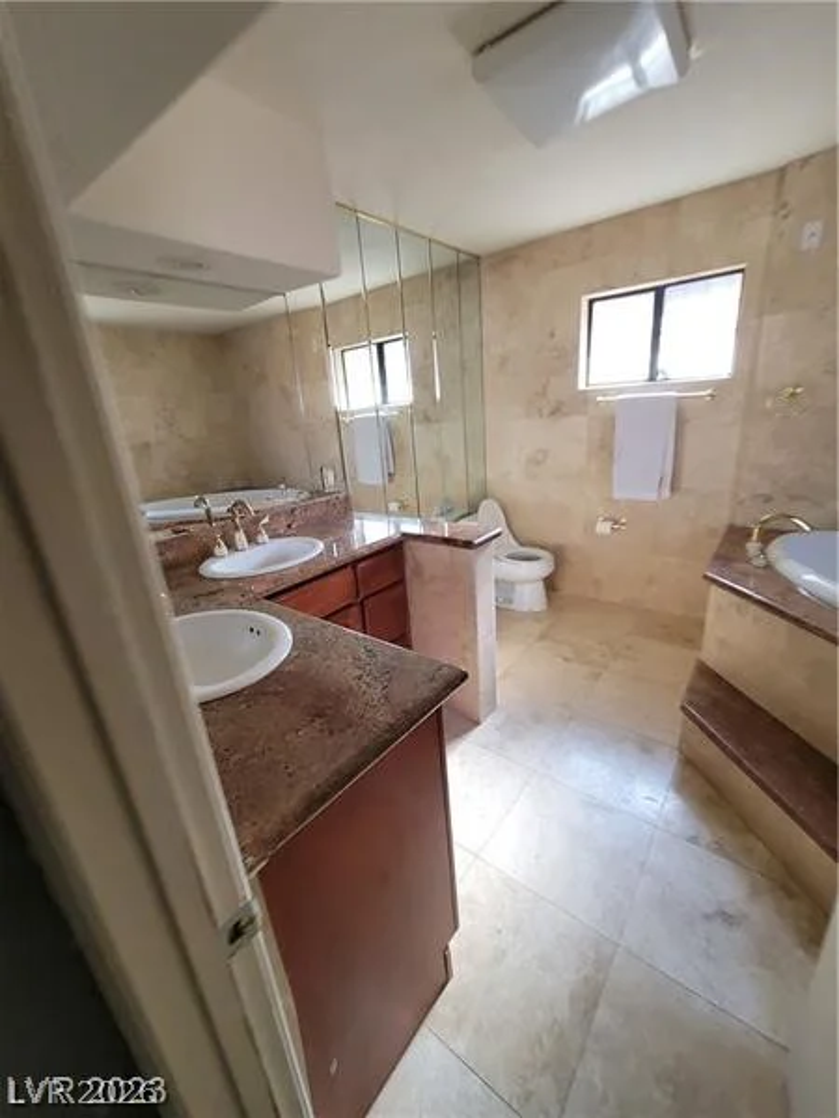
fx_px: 420
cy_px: 559
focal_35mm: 13
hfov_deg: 89.9
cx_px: 420
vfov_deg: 106.2
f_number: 2.2
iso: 160
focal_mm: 2.2
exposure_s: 1/60
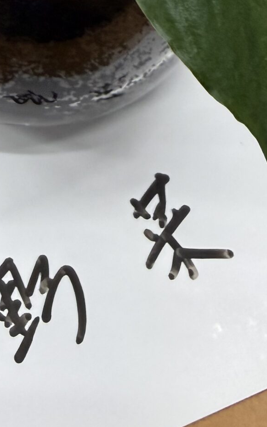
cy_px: -52
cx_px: 31
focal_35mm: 70
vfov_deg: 26.8
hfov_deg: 18.3
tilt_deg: -40.4
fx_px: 815
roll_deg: +5.7
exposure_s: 1/120
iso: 250
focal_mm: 2.22
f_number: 2.2
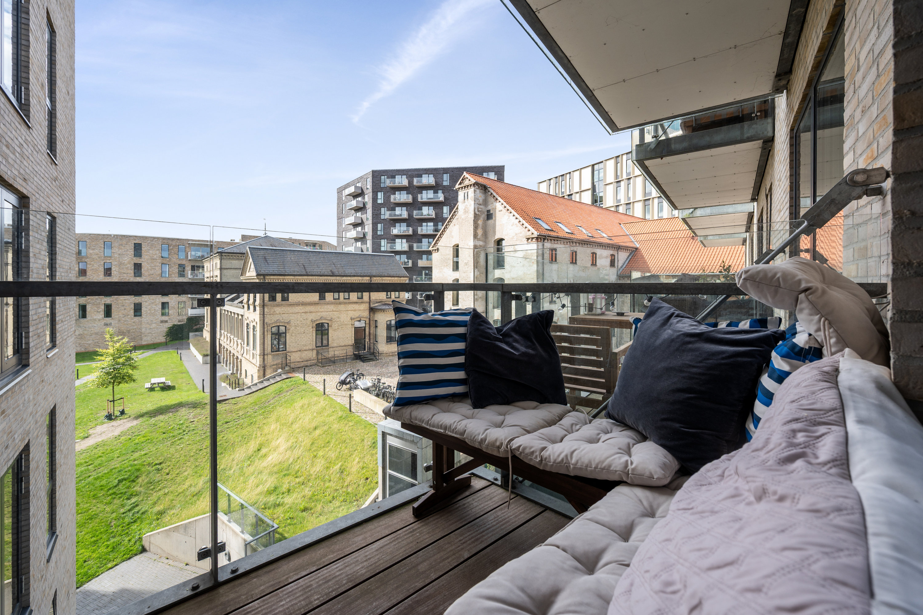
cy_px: 308
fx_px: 359
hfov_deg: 104.3
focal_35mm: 14
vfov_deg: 81.2
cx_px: 462
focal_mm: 14
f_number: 6.3
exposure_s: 1/125
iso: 100
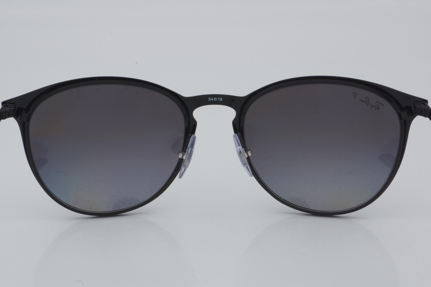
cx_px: 216
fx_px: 988
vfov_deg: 16.6
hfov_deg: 24.6
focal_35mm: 82
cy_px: 144
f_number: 32
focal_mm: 55
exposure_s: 1/4
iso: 100
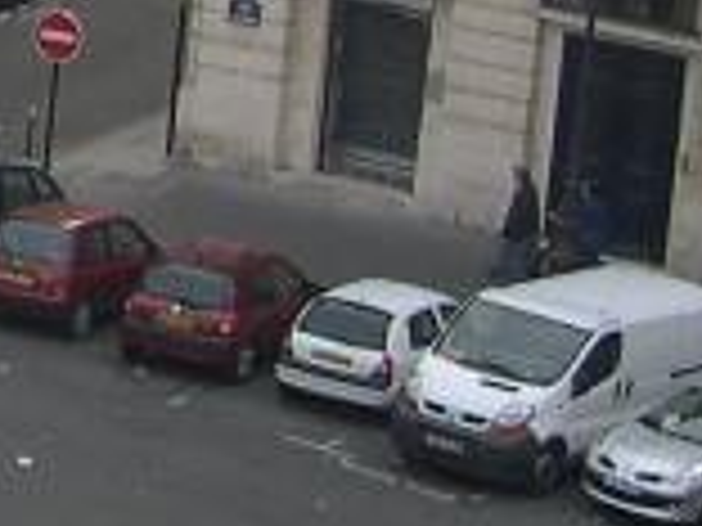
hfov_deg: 7.2
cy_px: -441
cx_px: -1202
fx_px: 5070
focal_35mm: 250
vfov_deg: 5.8
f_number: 2.8
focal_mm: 8
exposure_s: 1/289
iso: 100
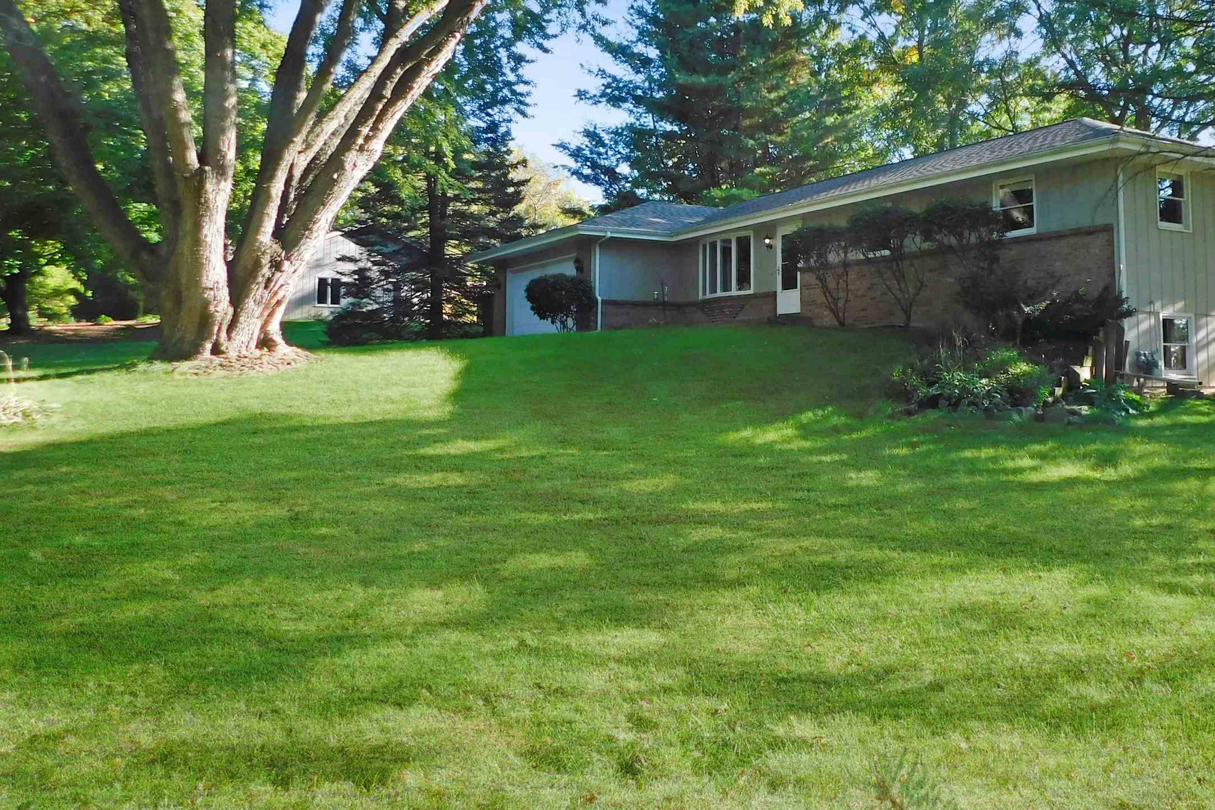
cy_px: 276
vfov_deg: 38.5
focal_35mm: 34
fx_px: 1147
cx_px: 809
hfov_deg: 54.7
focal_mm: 4
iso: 125
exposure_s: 1/320
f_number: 3
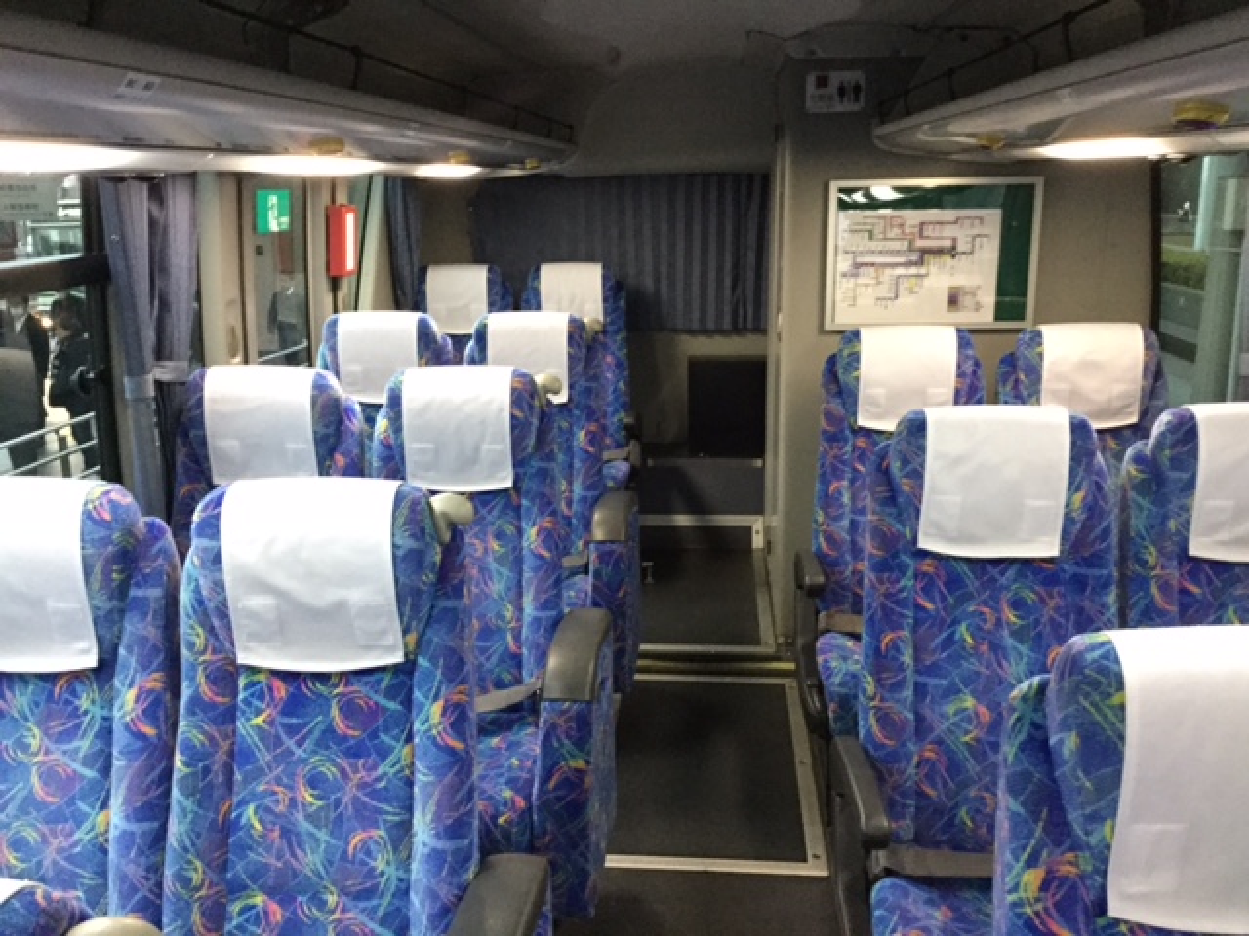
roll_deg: -0.3
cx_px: 624
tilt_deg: -14.3
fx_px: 1119
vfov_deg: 45.4
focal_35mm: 31
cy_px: 468
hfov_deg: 58.4
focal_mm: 3.3
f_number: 2.4
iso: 250
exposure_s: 1/15
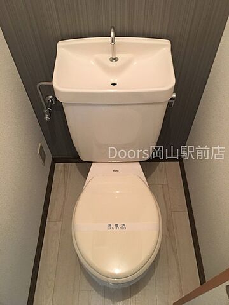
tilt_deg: -56.5
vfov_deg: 61.7
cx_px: 114
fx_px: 256
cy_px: 152
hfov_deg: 48.2
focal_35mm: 29
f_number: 2.2
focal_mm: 4.15
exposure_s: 1/30
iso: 160
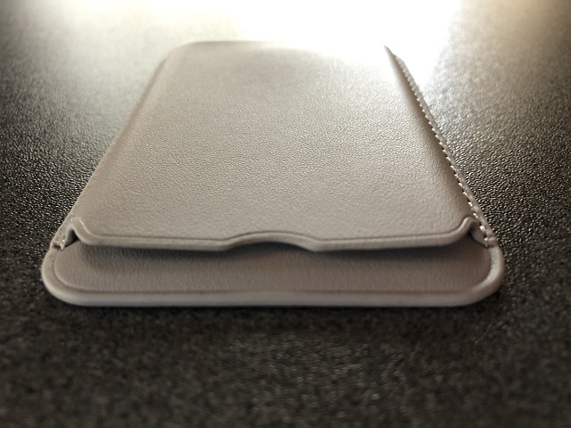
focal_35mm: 28
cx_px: 286
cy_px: 214
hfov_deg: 63.4
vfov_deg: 49.7
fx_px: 462
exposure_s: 1/6
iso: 80
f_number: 1.8
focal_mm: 3.99
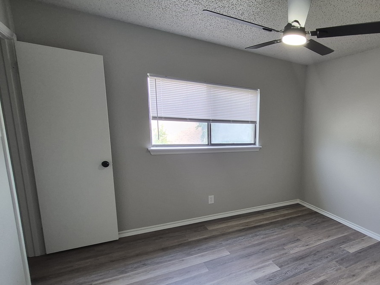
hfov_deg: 72.8
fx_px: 231
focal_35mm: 21
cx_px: 290
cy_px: 169
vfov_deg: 63.0
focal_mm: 1.74
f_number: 2.2
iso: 125
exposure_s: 1/60
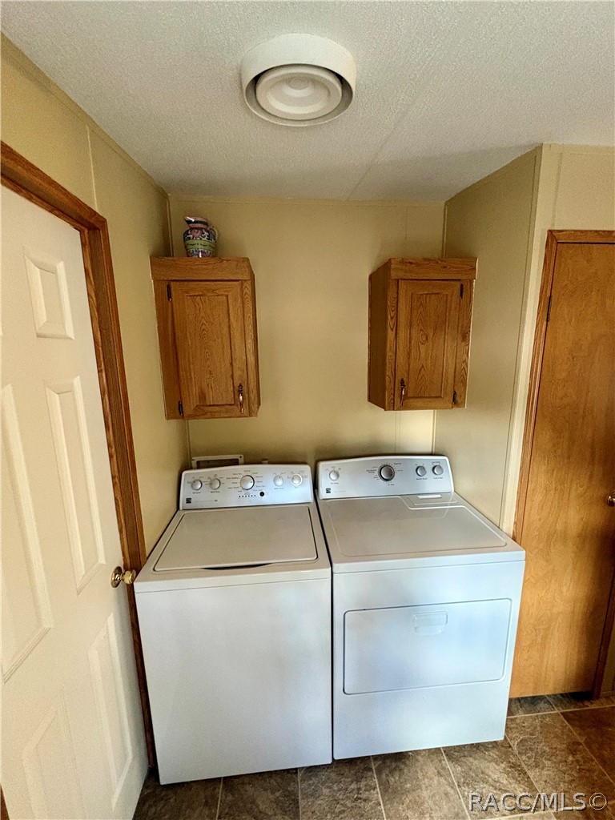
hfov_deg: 85.7
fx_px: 332
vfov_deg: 102.1
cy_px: 410
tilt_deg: -9.1
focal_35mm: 14
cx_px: 308
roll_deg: +0.2
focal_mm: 2.22
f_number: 2.2
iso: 640
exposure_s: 1/40
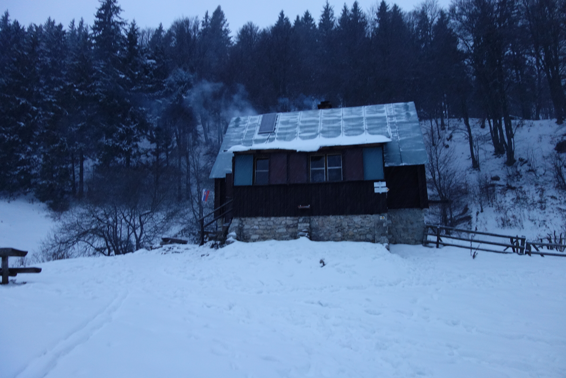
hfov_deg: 65.5
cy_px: 189
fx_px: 440
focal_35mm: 28
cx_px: 283
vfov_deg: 46.4
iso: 400
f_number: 1.8
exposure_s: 1/30
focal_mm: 10.4
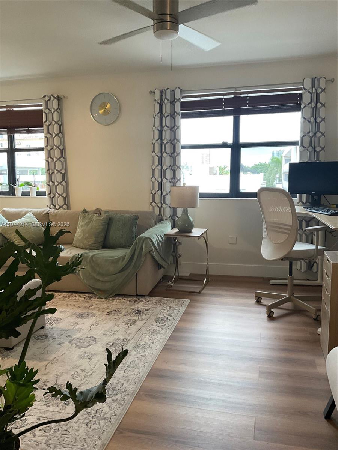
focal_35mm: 29
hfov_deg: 48.2
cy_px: 225
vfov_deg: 61.7
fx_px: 378
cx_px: 169
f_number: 1.8
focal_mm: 3
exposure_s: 1/60
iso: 100
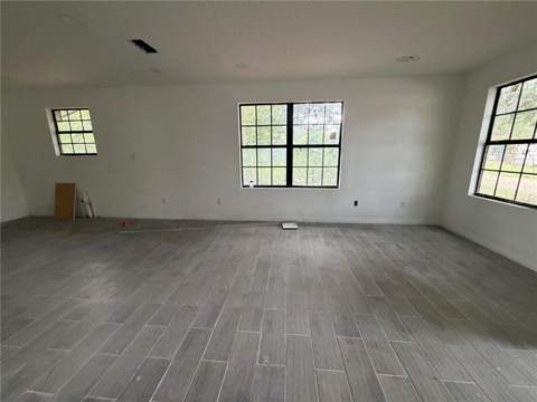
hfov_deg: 102.1
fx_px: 217
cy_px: 201
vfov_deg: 85.7
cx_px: 268
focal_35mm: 14
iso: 400
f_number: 2.2
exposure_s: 1/60
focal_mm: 2.22
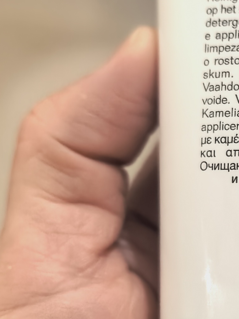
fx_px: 893
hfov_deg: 14.3
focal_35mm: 97
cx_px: 356
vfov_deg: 20.0
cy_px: 265
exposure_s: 1/50
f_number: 2
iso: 160
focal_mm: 8.5
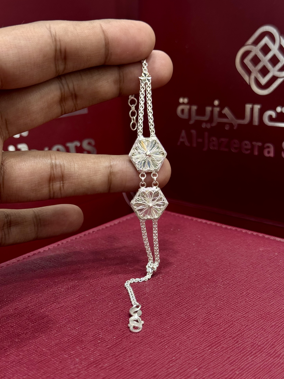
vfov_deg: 38.2
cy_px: 193
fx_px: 547
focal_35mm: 50
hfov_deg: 29.1
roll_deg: +1.8
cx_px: 140
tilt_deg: -16.3
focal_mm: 6.76
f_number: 1.78
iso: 64
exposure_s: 1/100
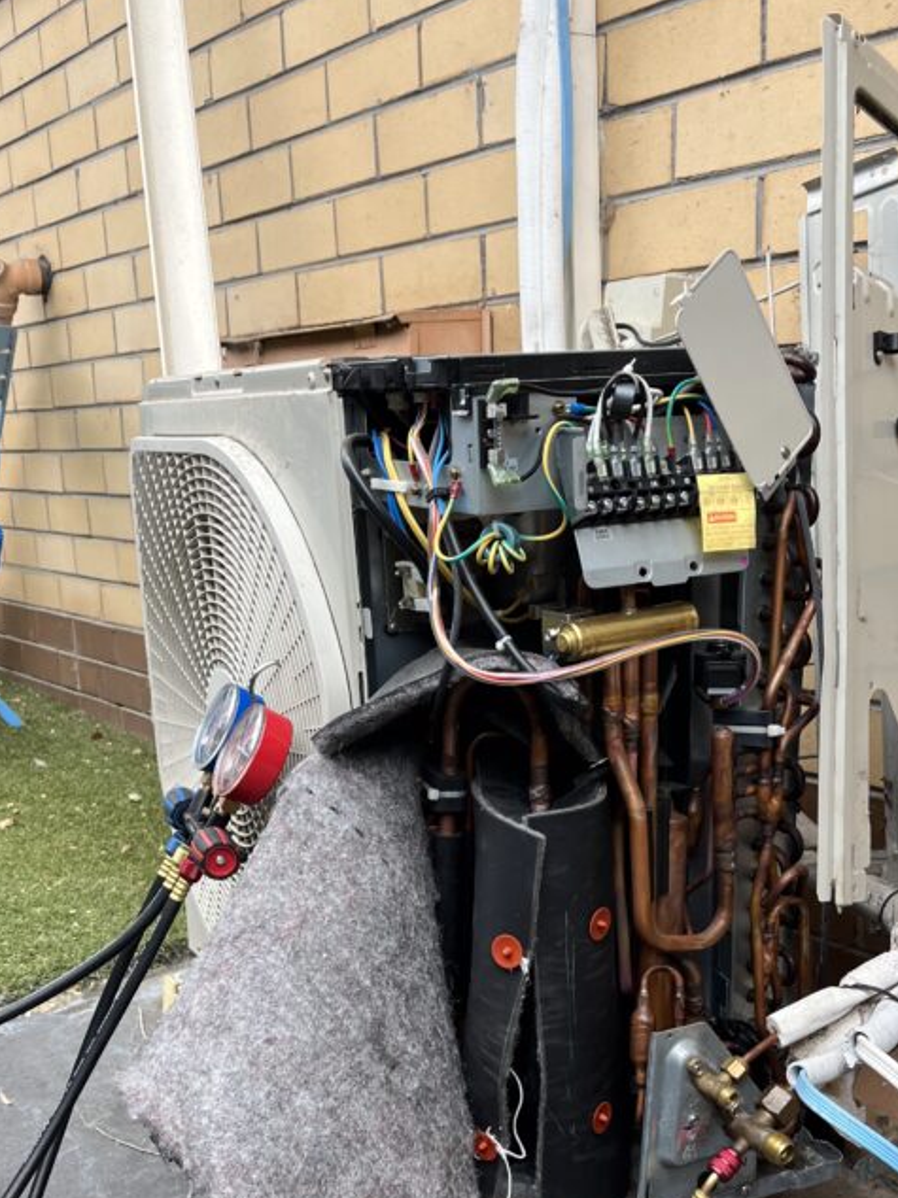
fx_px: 1454
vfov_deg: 43.9
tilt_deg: -15.8
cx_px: 475
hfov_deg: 34.3
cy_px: 831
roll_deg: +2.0
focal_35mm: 42
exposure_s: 1/235
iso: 40
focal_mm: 5.1
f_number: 1.6
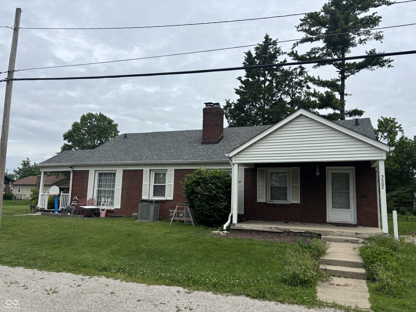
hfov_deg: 67.3
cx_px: 208
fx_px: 312
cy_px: 156
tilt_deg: +6.8
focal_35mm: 26
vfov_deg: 53.1
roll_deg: -1.9
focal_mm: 5.96
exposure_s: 1/4630
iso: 50
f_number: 1.6
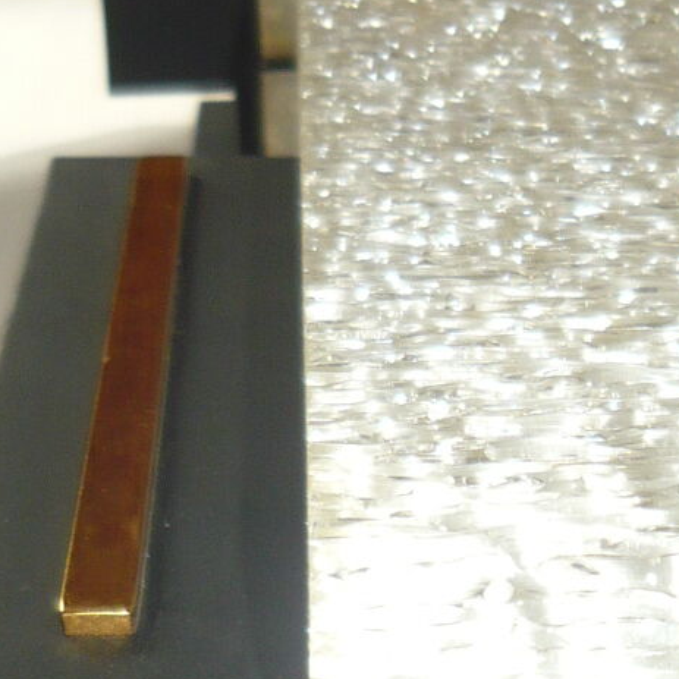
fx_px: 2574
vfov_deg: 14.4
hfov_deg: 14.7
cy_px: 862
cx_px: 735
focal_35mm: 116
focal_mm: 5.5
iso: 100
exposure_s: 1/30
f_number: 2.8
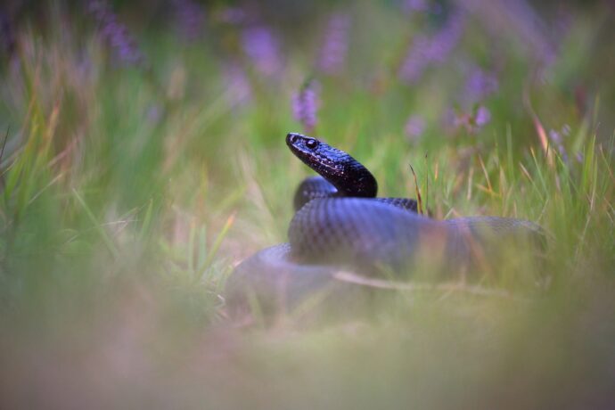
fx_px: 1794
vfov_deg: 13.0
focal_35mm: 105
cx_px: 308
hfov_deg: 19.5
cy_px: 205
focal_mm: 105
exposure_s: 1/250
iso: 800
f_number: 3.3
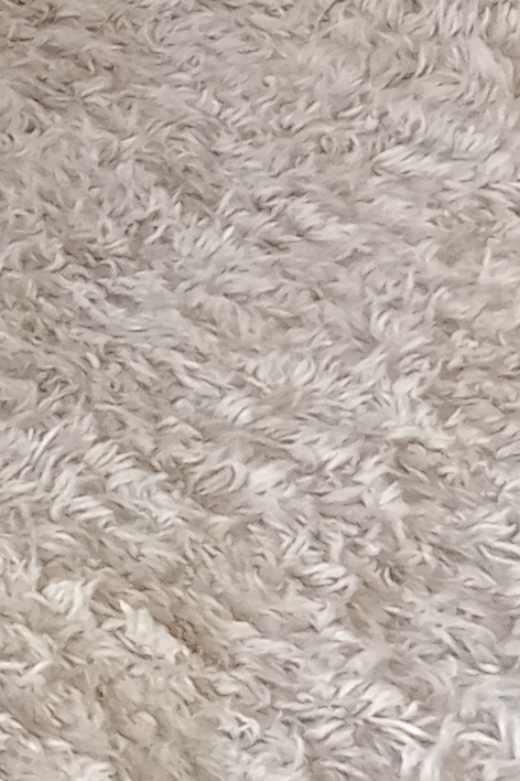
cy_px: -868
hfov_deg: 7.2
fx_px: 3705
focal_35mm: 171
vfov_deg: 10.8
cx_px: -969
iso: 160
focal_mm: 3.37
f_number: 2.2
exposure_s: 1/33.3
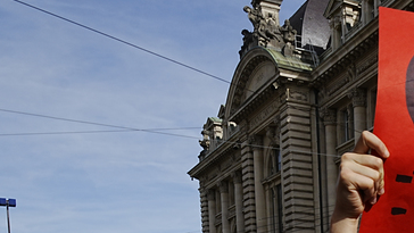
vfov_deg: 15.3
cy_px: 407
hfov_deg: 26.7
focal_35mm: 69
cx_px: 512
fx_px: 758
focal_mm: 20
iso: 100
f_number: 13
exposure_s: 1/200
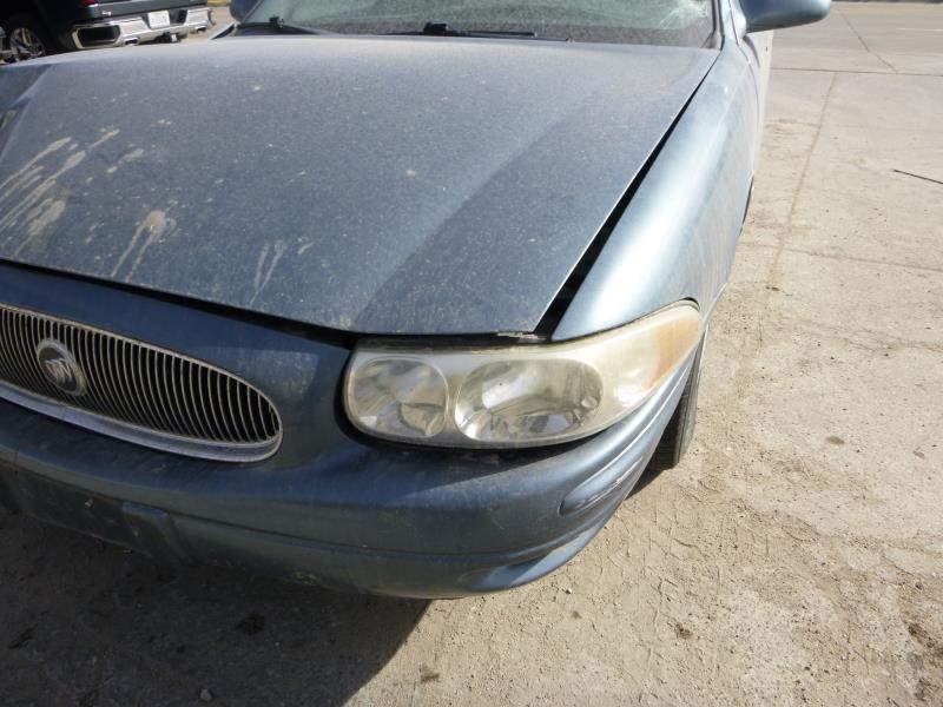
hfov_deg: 69.4
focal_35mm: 25
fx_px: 681
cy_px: 354
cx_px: 472
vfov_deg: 54.9
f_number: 3.9
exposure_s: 1/400
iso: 100
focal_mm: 4.5
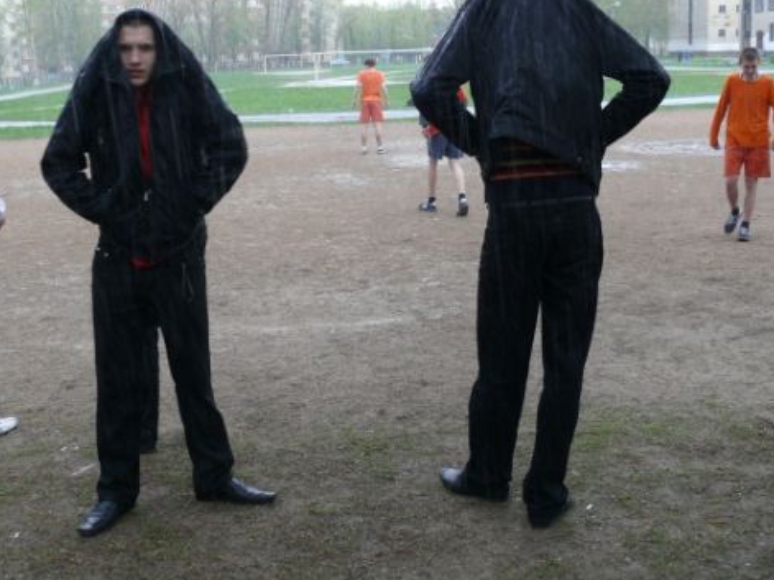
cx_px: 350
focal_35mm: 44
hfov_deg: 42.9
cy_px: 242
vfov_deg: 32.8
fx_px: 984
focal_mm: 7.7
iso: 100
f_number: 2.8
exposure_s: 1/80
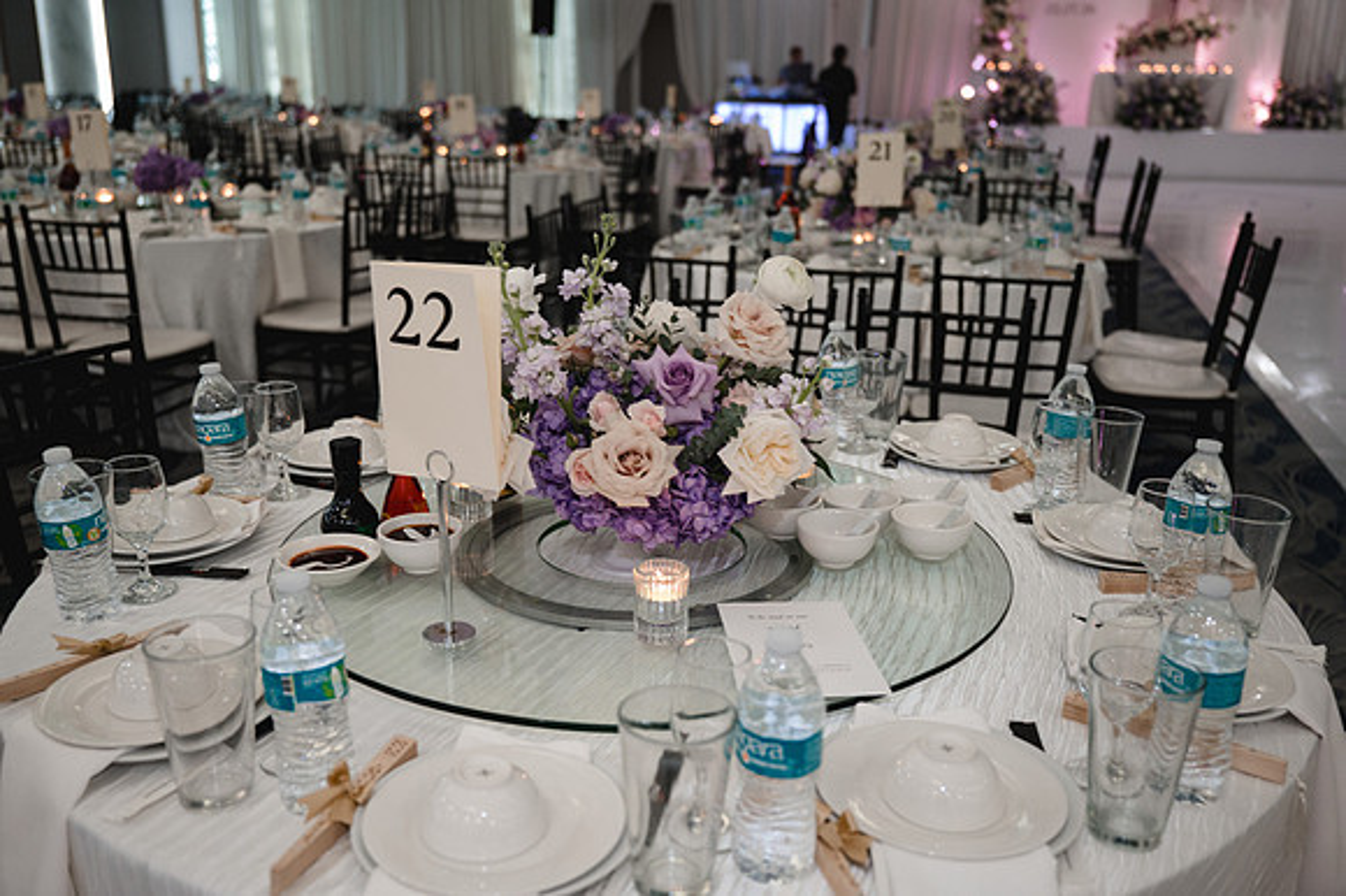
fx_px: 1235
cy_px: 448
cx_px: 673
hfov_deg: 57.2
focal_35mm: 33
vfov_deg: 39.9
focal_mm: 32
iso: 1600
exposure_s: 1/100
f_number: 2.8
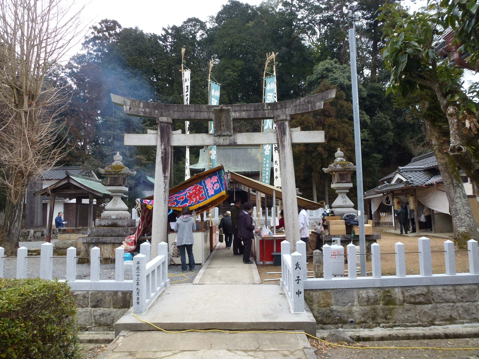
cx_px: 240
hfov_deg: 71.6
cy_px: 180
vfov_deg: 56.8
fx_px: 332
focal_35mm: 24
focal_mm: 4.3
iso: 100
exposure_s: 1/80
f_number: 3.3
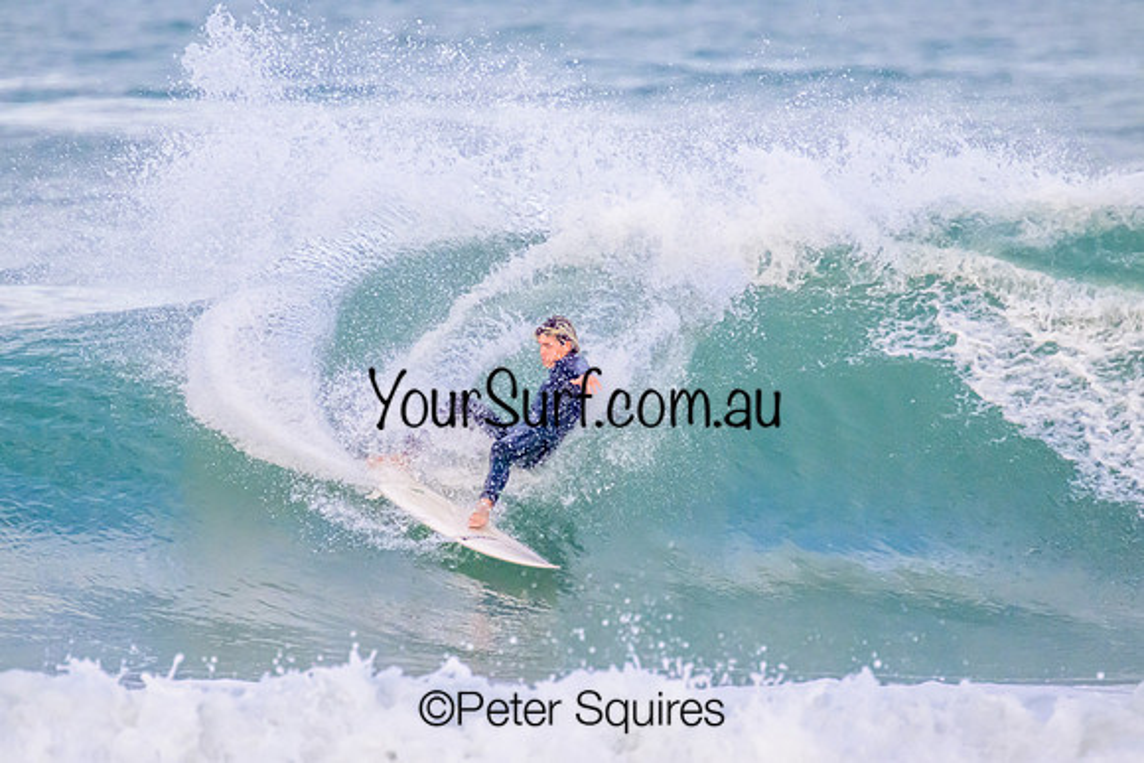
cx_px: 572
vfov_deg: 1.6
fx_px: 26551
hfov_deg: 2.5
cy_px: 382
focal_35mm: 835
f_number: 11
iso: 6400
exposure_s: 1/2000
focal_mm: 800
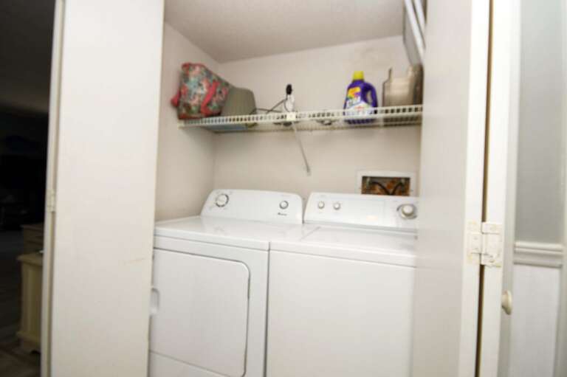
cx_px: 284
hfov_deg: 93.3
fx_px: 268
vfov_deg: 70.4
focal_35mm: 17
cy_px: 188
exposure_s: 1/125
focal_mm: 11.5
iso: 160
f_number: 7.1
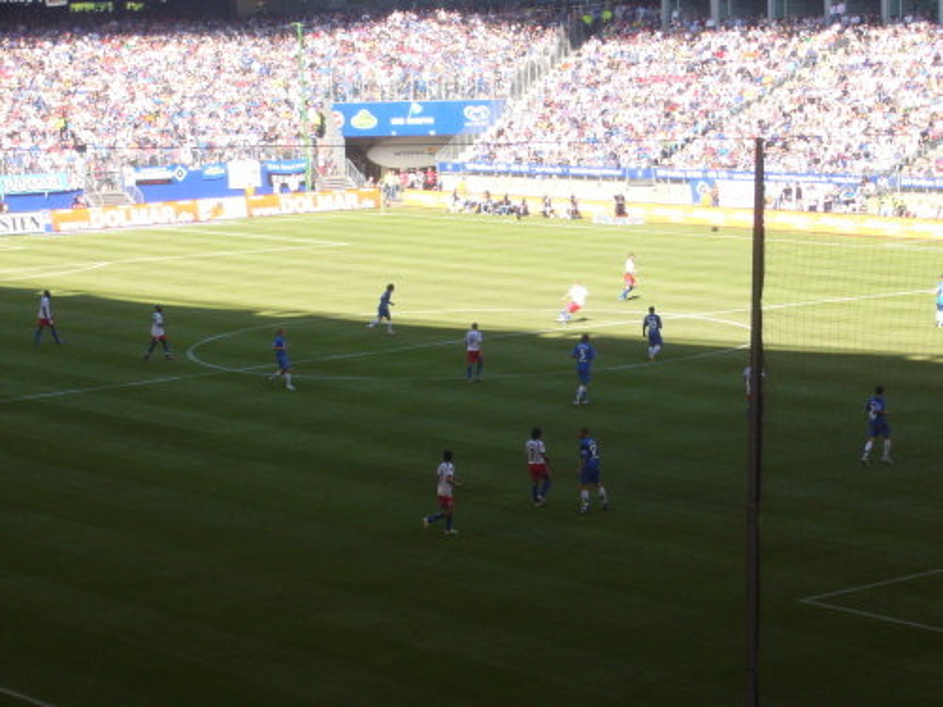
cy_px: 354
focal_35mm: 105
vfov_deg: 14.1
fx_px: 2860
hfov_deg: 18.7
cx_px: 472
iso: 80
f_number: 5
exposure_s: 1/100
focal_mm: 17.4
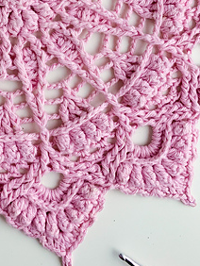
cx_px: 13
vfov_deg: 30.4
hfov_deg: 24.0
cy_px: 0
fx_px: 454
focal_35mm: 59
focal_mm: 4.25
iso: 200
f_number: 1.8
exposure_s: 1/60
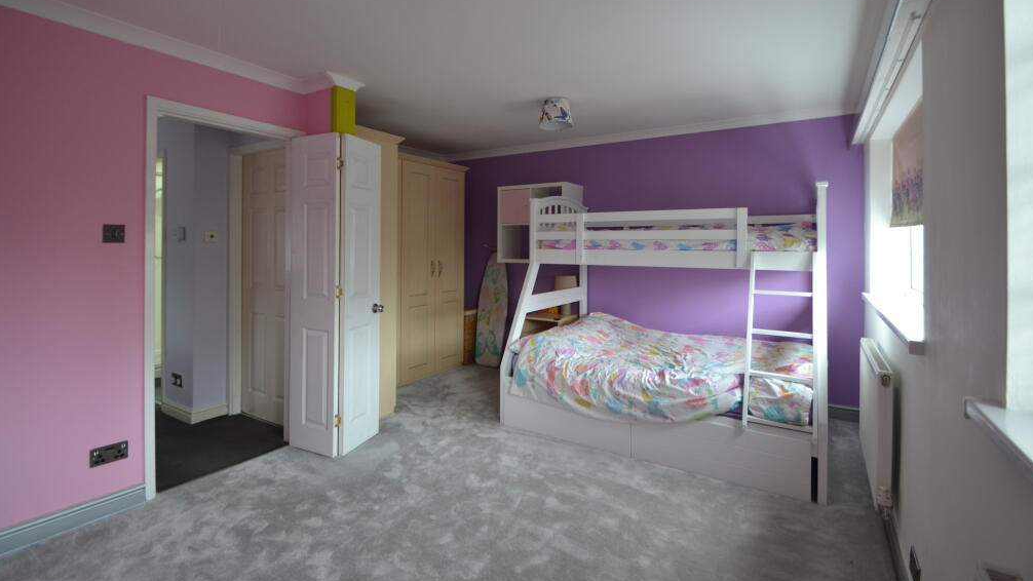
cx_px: 522
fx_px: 438
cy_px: 237
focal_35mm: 16
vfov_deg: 66.5
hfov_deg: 99.4
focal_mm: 10
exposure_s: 1/60
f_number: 4
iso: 400
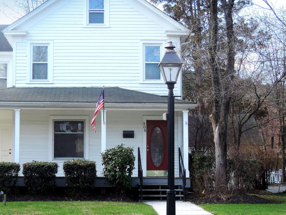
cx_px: 84
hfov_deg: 22.1
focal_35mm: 88
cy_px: 106
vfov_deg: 16.8
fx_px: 727
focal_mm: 10.7
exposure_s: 1/200
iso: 80
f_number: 3.7
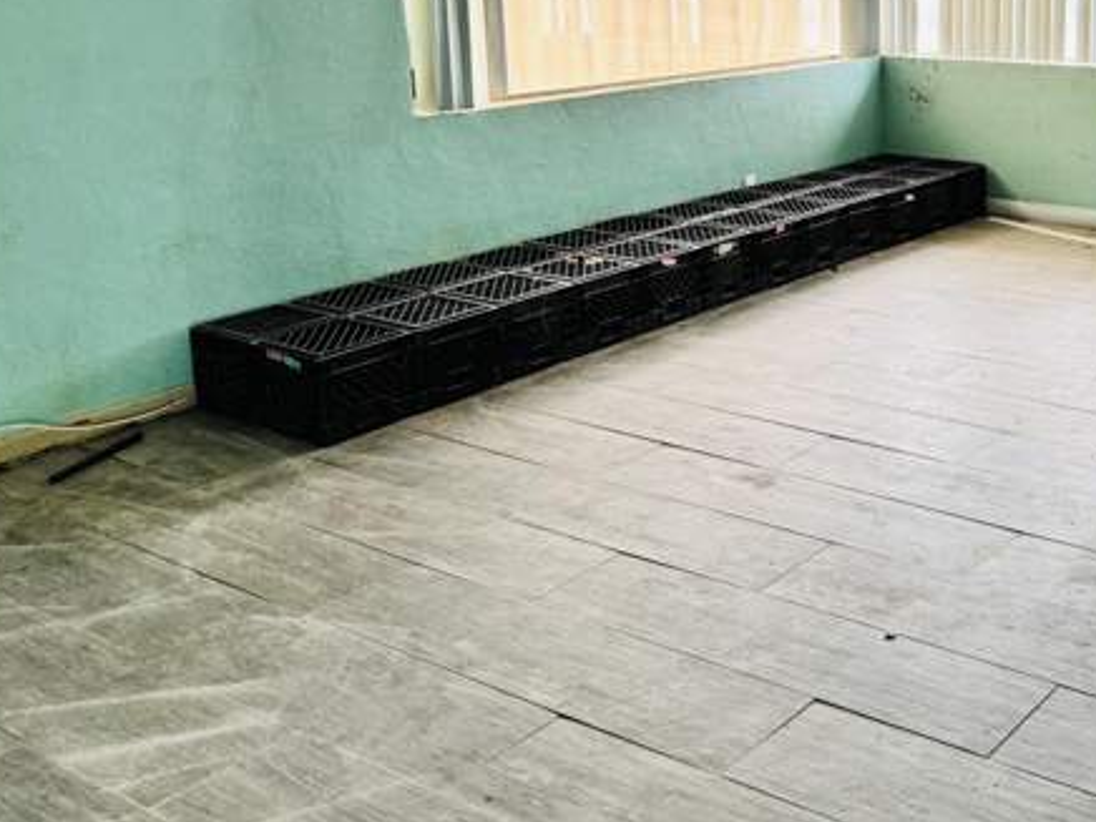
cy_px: 173
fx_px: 1393
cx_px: 930
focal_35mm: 44
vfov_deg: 32.1
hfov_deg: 40.5
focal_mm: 6.76
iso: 250
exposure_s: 1/60
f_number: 1.78
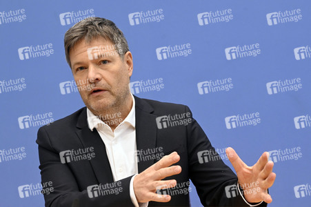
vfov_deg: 14.4
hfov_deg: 21.5
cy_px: 104
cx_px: 156
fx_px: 820
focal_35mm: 95
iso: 5000
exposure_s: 1/500
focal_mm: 95
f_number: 5.6
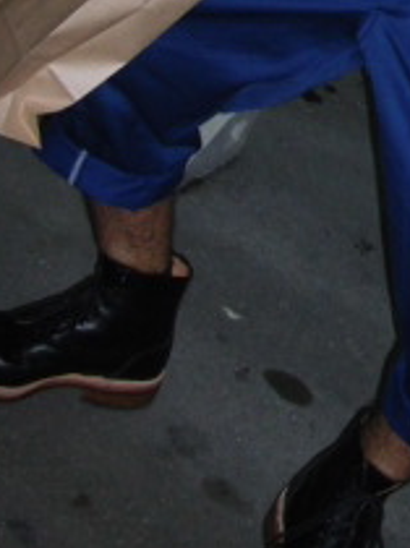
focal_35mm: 113
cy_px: -170
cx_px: 548
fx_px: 1788
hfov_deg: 12.6
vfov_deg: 16.5
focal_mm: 6.42
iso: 100
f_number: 3.6
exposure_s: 1/15
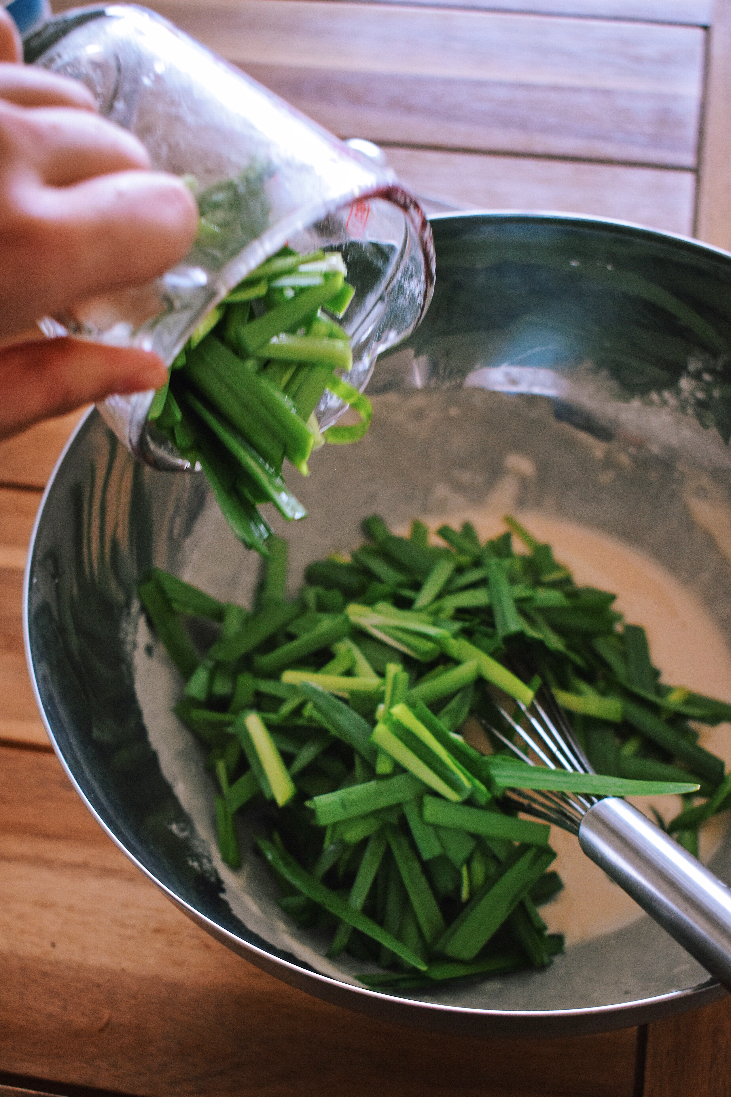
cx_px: 366
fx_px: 1462
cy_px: 548
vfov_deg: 41.1
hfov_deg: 28.1
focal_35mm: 48
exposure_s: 1/60
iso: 2500
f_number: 4.5
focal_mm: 32
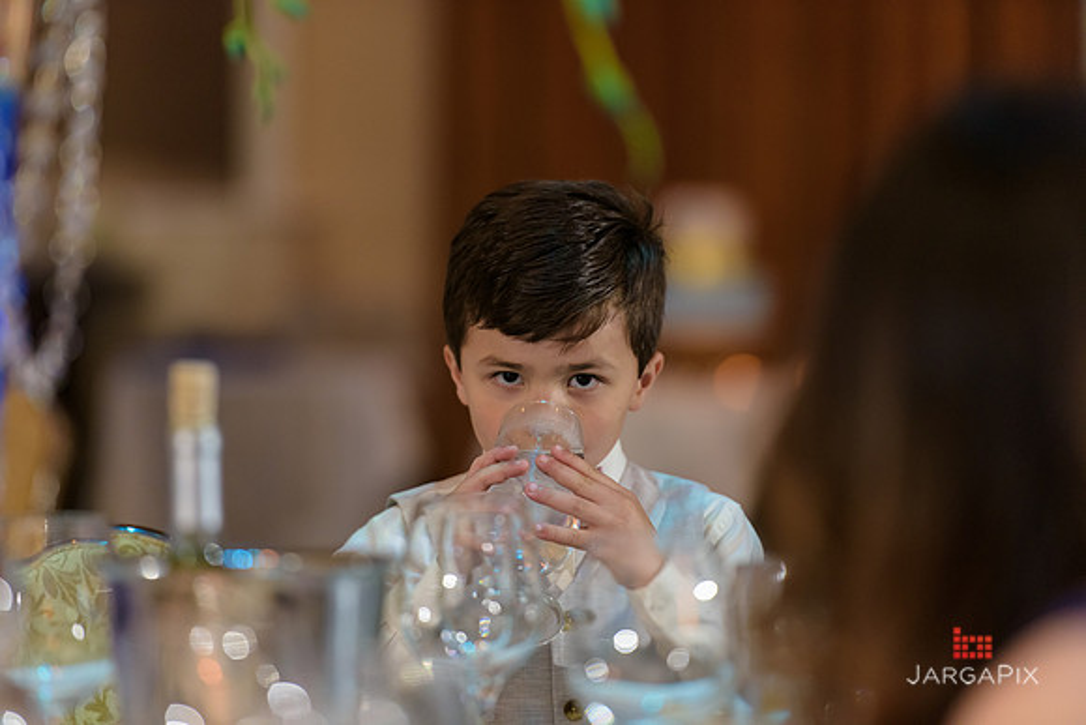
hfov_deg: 10.3
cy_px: 362
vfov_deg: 6.9
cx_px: 543
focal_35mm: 200
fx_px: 6034
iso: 1600
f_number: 3.2
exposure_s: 1/125
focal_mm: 200
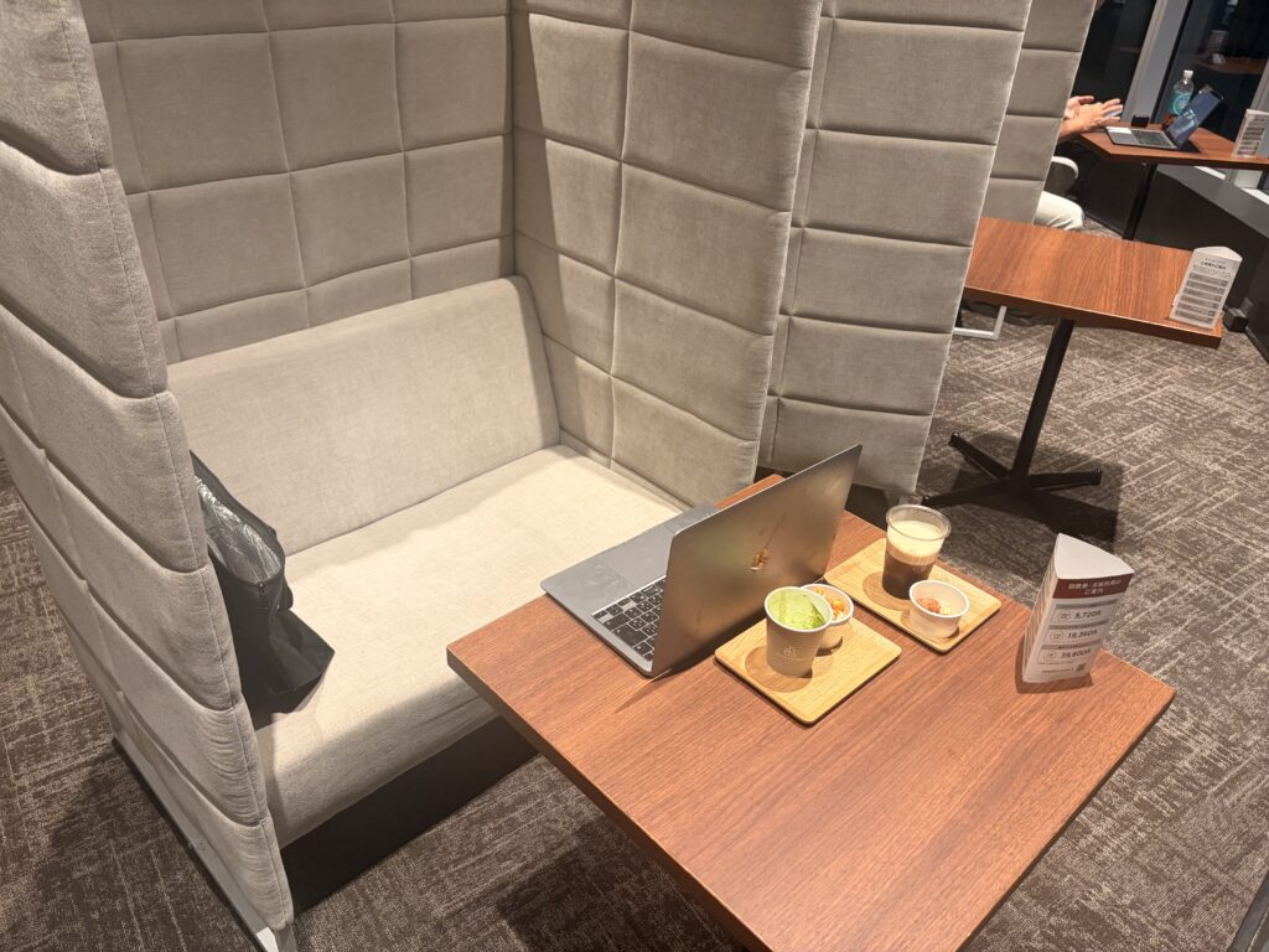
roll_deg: -3.1
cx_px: 634
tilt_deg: -31.9
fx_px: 953
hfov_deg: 67.3
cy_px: 476
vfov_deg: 53.1
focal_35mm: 26
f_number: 1.6
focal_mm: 5.96
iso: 125
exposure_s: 1/50
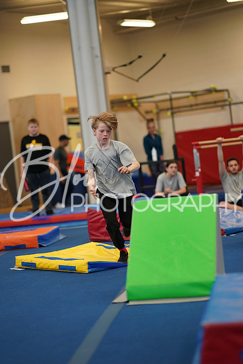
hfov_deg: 16.1
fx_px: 860
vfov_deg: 23.9
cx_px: 122
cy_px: 182
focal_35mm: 85
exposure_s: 1/500
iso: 640
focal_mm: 85
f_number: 1.4
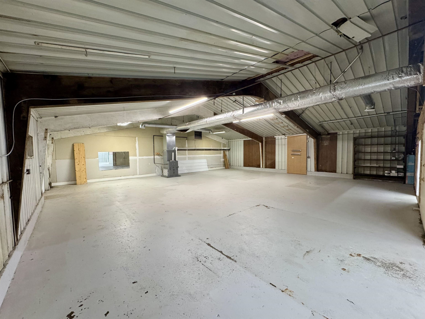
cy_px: 160
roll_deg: +0.7
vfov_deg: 85.7
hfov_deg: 102.1
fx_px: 172
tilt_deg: -3.0
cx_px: 212
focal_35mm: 14
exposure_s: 1/120
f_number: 2.2
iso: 320
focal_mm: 2.22
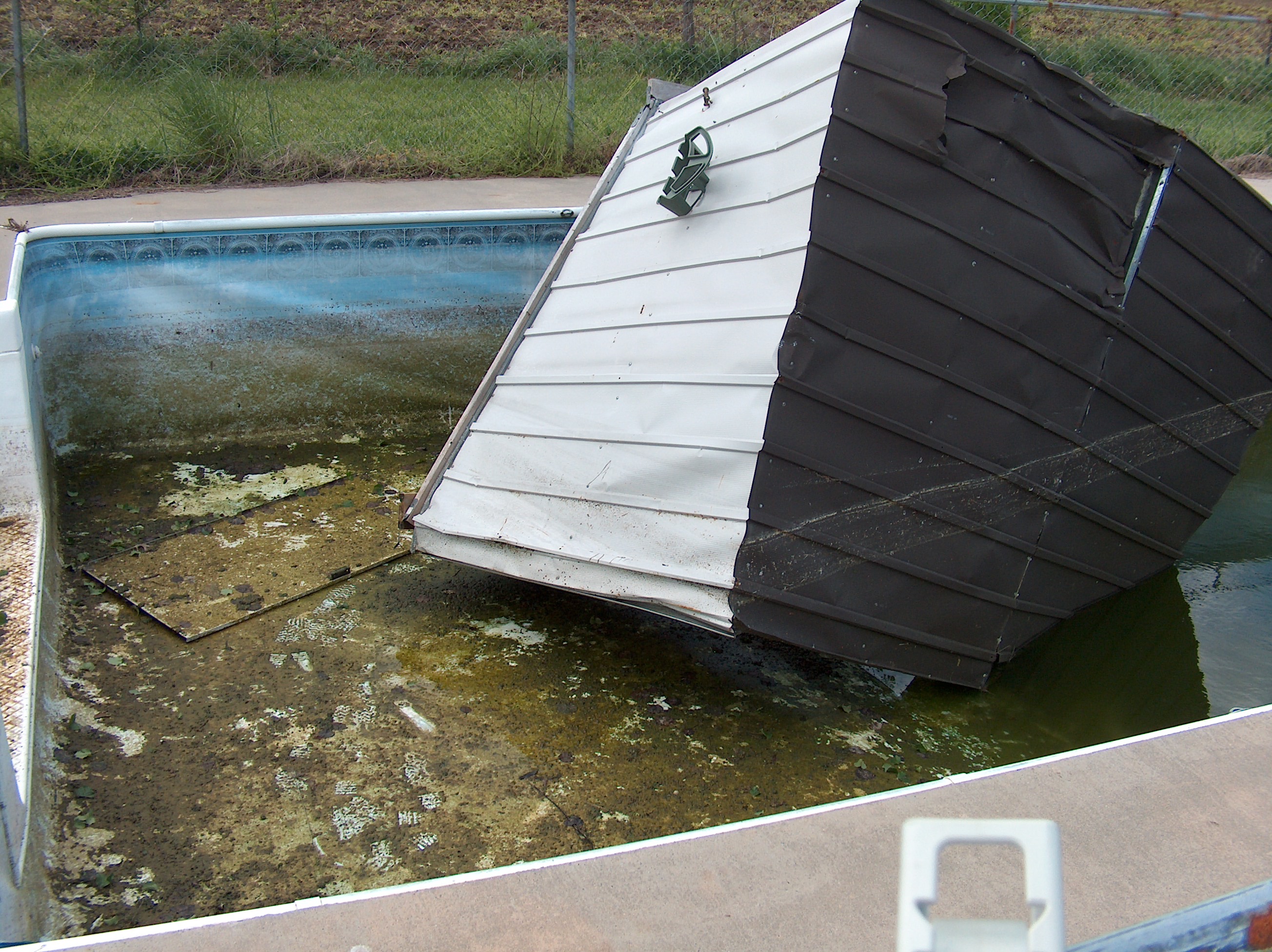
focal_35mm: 37
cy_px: 476
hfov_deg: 50.2
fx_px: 1359
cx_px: 636
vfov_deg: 38.6
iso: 100
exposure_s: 1/617
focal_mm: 7.6
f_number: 3.4
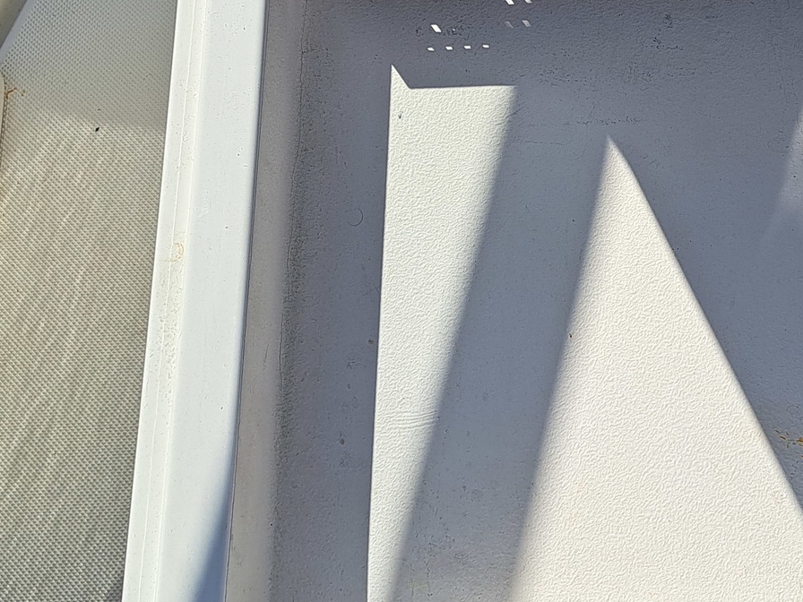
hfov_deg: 28.5
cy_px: 86
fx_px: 1554
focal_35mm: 67
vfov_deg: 21.5
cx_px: 614
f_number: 1.8
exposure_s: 1/1406
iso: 50
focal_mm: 5.23
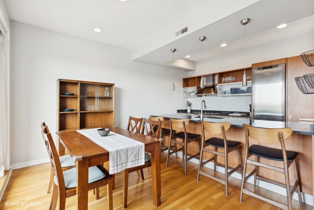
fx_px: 148
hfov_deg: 93.3
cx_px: 157
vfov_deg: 70.4
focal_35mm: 17
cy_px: 105
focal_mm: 17
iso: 320
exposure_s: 1/25
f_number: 8
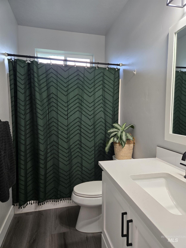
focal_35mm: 23
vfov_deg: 73.9
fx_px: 165
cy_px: 124
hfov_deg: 58.9
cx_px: 93
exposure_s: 1/120
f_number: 1.8
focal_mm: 5.4
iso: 200
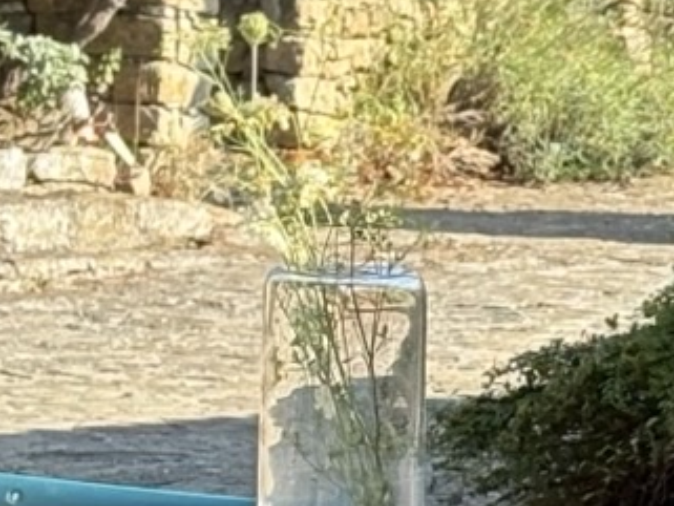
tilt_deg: -1.0
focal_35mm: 311
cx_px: 1505
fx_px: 6058
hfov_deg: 6.1
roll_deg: -0.1
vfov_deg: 4.8
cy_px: 229
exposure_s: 1/830
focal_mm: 5.96
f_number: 1.6
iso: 40
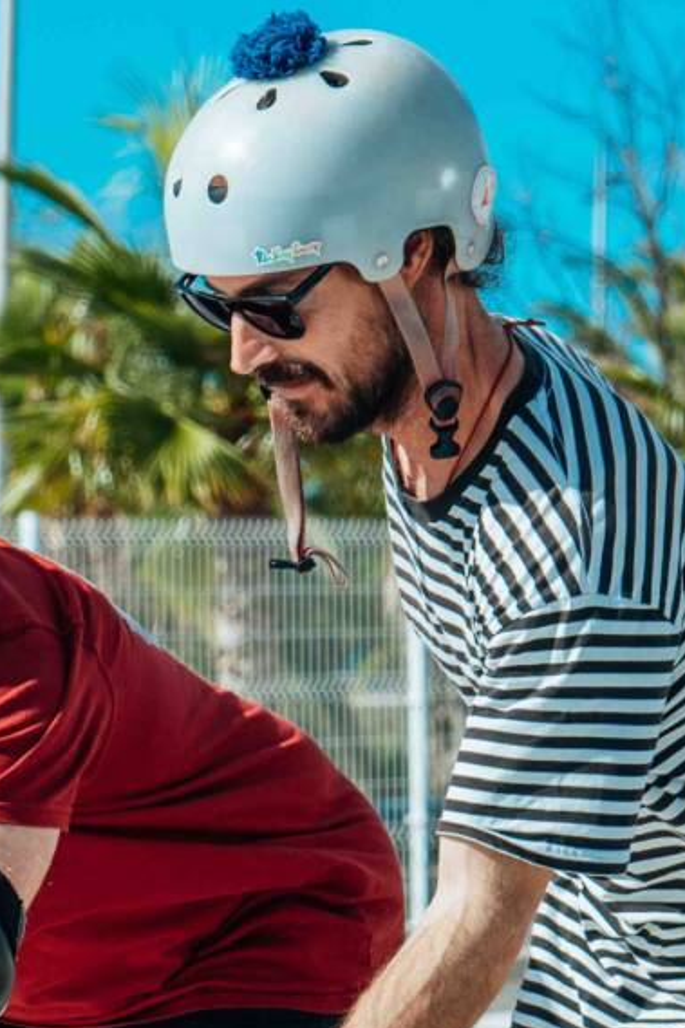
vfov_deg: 10.9
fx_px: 5397
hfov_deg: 7.3
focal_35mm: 189
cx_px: 213
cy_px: 779
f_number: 5.6
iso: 100
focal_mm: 70
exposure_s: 1/800
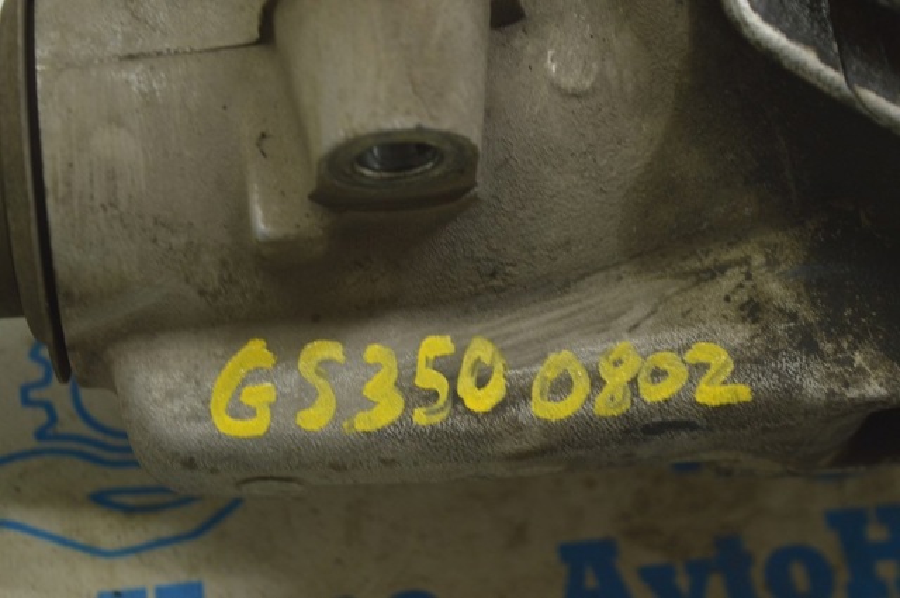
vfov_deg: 16.5
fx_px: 2060
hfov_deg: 24.6
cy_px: 299
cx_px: 450
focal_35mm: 82
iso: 400
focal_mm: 55
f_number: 5.6
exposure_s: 1/20
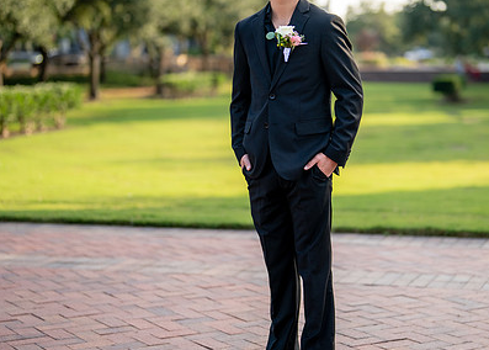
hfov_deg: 23.6
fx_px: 1167
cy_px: 148
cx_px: 305
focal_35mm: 84
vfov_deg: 17.0
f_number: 1.2
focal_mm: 50
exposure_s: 1/2500
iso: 200
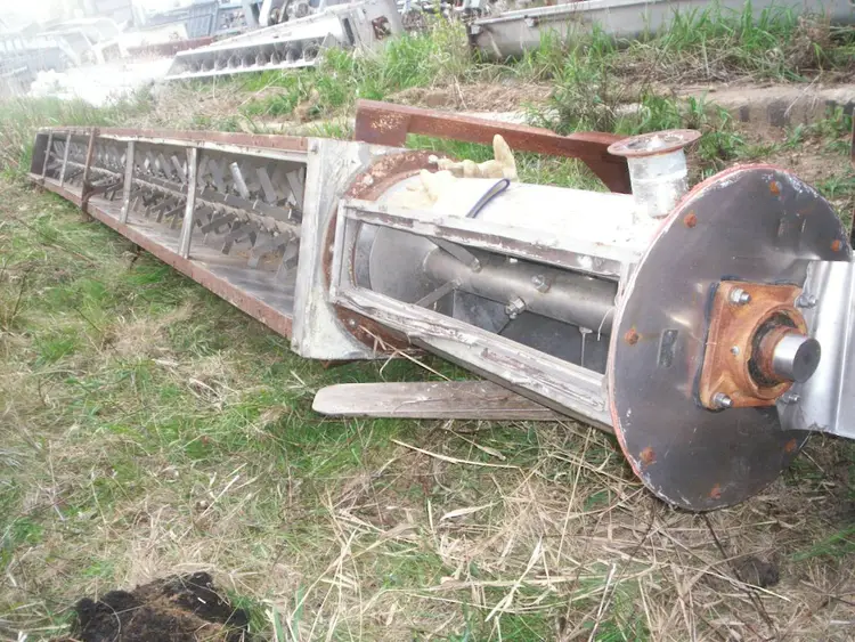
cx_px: 428
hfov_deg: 51.3
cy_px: 321
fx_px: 889
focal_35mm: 36
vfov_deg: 39.7
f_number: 4.5
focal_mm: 5.9
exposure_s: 1/78.3
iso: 140
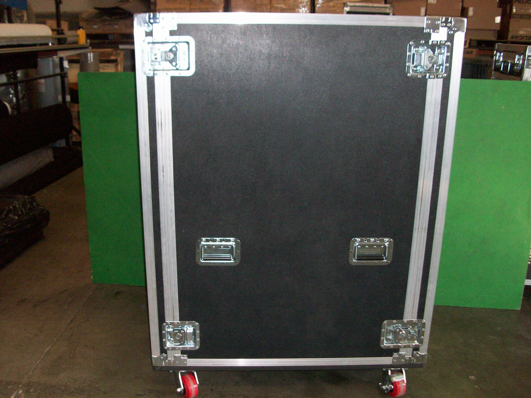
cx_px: 266
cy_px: 199
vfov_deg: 41.8
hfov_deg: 54.0
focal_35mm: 34
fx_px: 522
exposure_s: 1/60
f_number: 2.8
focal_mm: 5.7
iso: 160
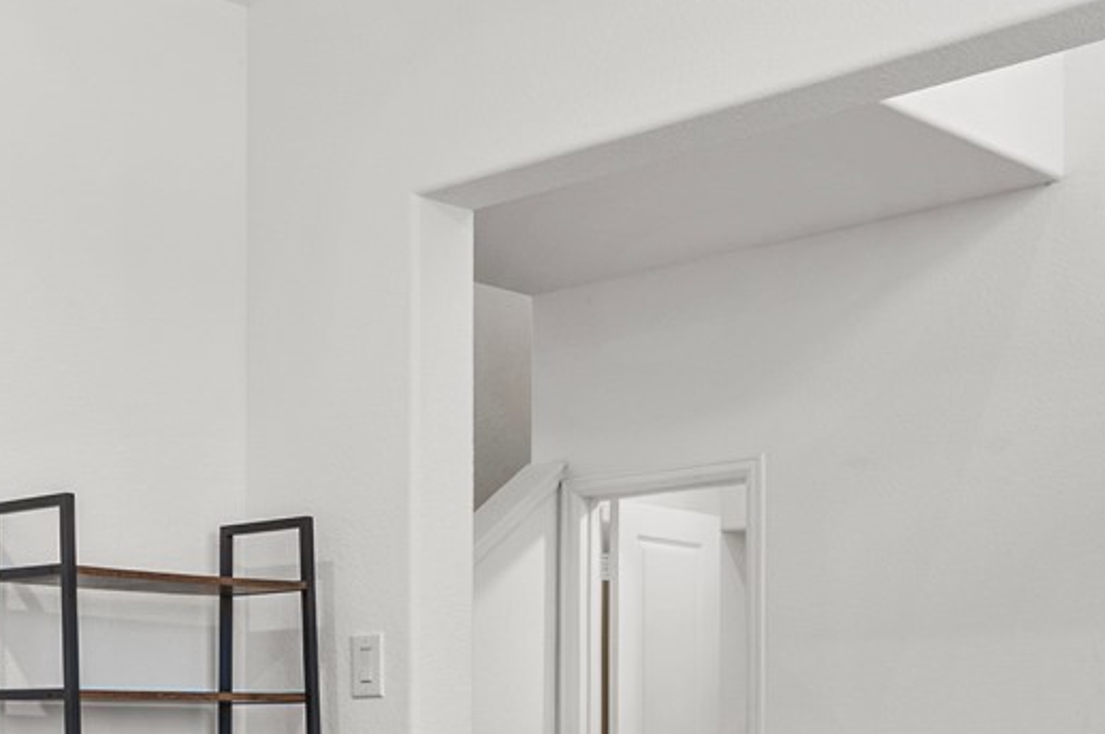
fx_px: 1931
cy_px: 794
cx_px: 145
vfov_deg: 20.6
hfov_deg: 30.7
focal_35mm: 63
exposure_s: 1/2
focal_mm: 15
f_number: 6.3
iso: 100
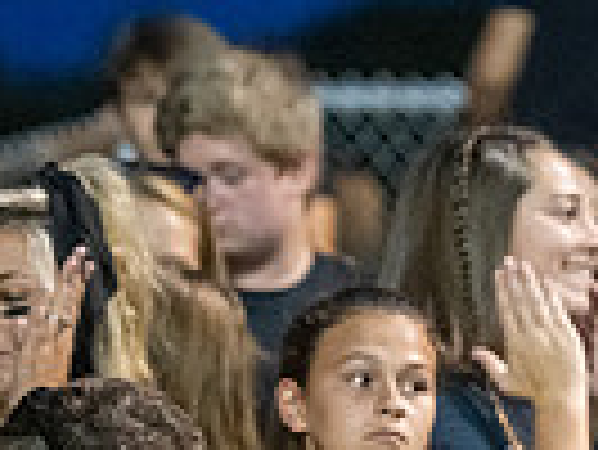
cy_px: 763
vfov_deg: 2.9
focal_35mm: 512
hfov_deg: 3.8
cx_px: 1075
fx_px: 8853
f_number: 2.8
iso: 6400
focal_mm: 122
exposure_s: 1/640
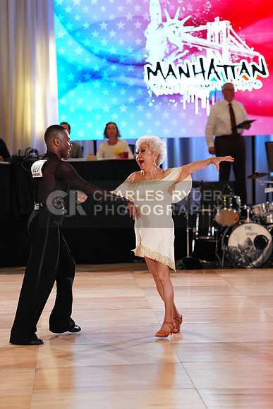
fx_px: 1307
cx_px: 136
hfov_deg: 11.9
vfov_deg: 17.8
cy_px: 204
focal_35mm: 115
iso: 1600
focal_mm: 115
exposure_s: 1/400
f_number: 2.8
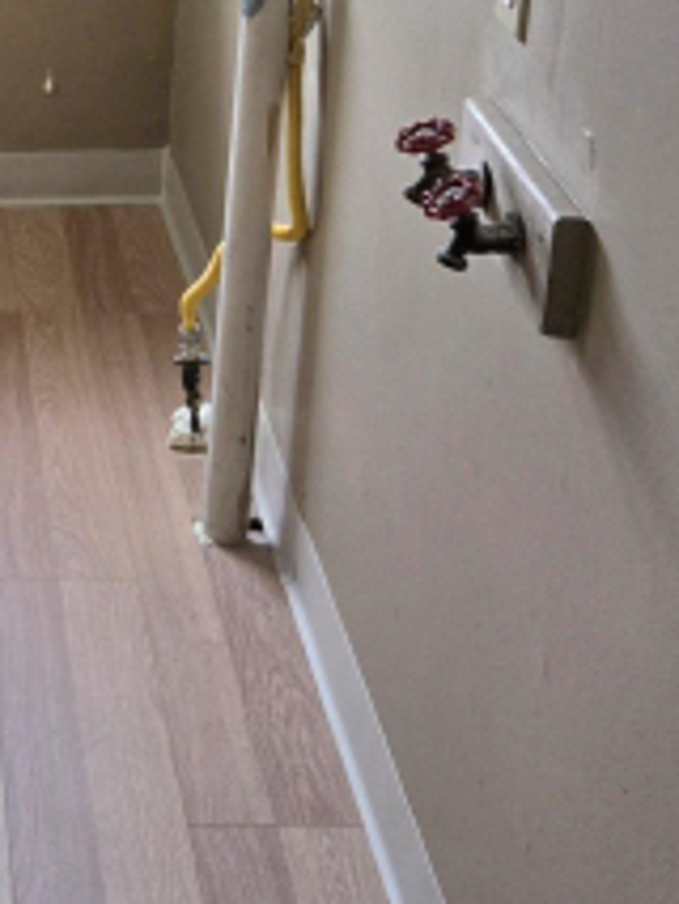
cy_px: -83
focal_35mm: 72
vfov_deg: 25.2
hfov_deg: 18.9
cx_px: -216
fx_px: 1881
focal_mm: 5.4
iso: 160
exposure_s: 1/182
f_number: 1.8
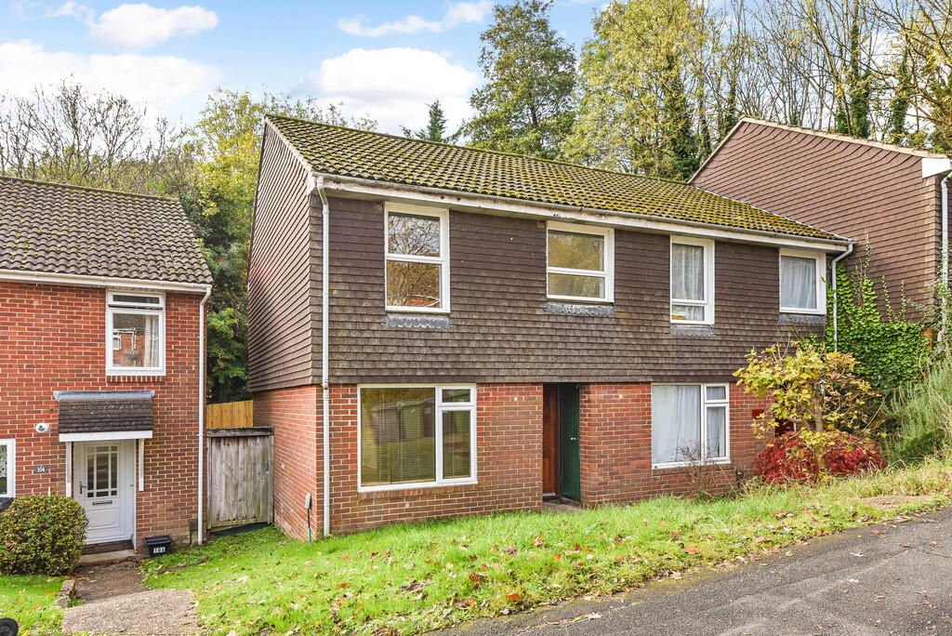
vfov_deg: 53.2
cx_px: 476
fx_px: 635
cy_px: 318
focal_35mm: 24
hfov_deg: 73.7
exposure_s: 1/250
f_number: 8
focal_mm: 24
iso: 400
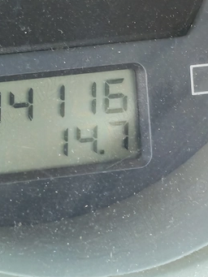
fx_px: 2066
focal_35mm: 258
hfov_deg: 5.8
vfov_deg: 7.7
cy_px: 119
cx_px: 99
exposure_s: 1/100
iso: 160
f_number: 1.9
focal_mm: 6.12
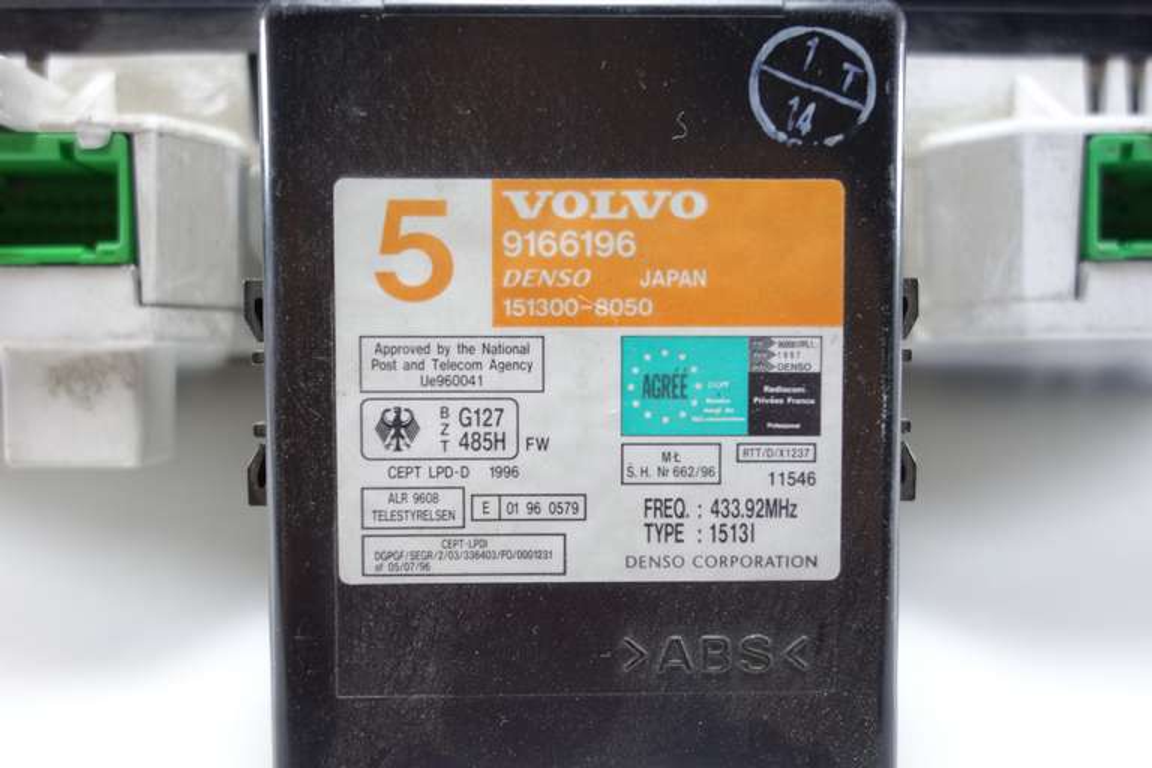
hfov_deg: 60.3
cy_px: 384
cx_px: 576
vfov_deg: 42.3
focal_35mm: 31
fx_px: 992
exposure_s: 1/40
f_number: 2.2
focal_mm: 11.6
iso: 200
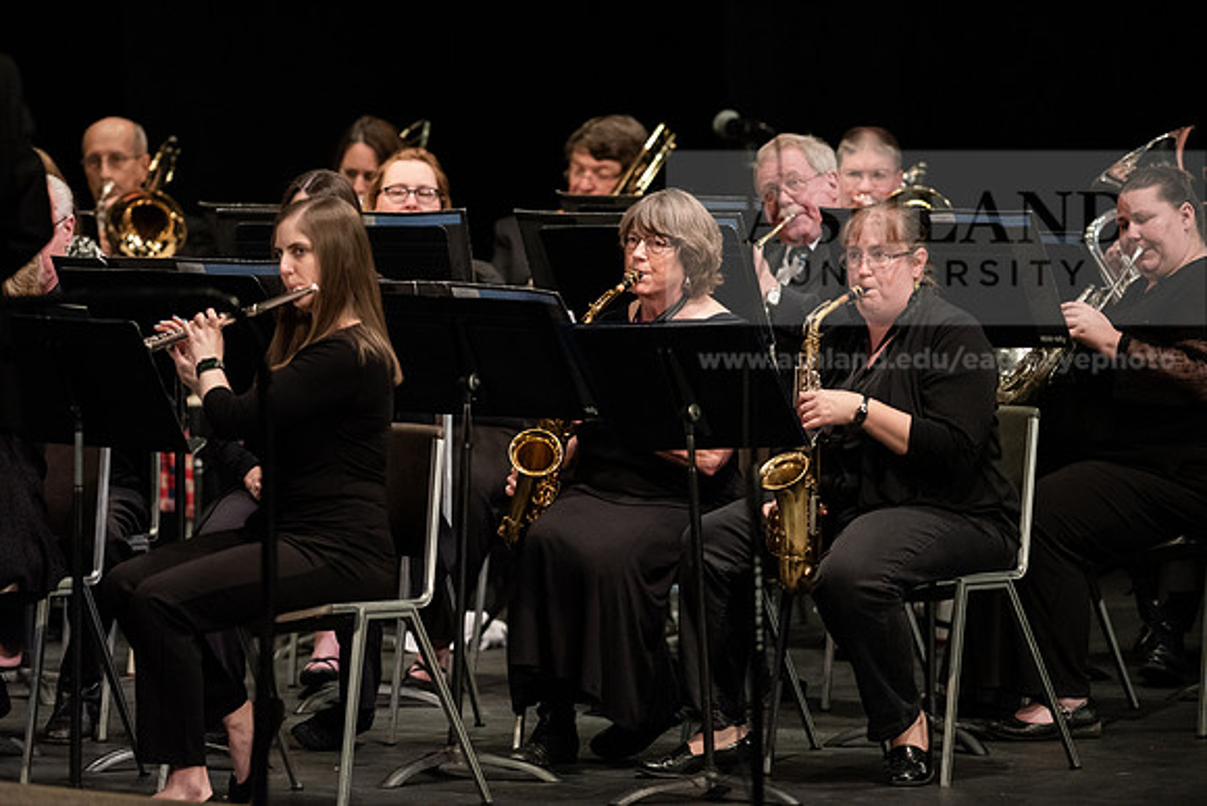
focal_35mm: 300
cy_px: 403
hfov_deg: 6.9
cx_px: 604
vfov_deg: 4.6
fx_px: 10060
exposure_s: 1/320
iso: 4000
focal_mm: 300
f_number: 3.5
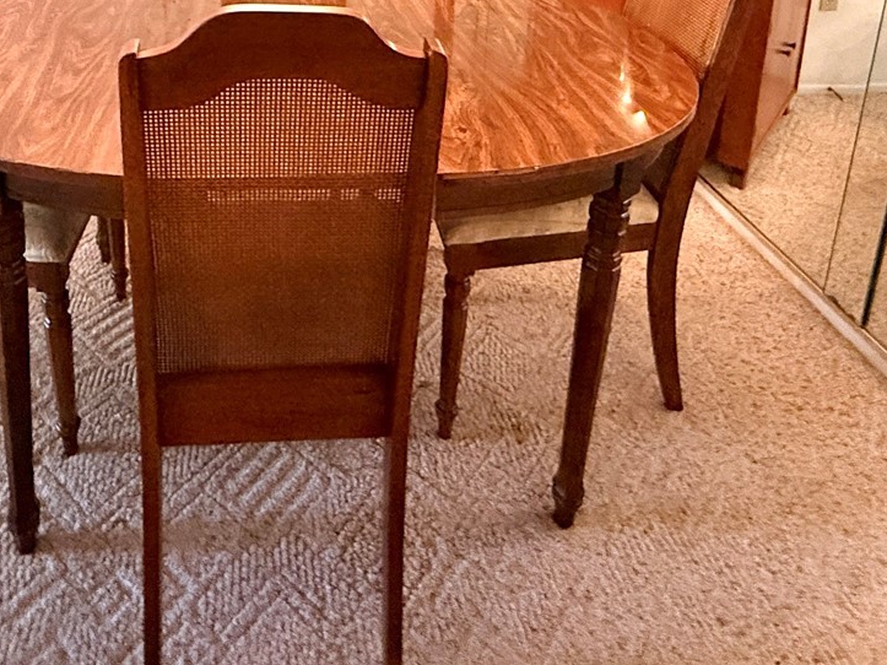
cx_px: 298
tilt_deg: -13.4
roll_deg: -1.7
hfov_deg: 57.1
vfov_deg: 38.3
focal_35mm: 31
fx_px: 794
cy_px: -52
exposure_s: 1/60
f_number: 2.2
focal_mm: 2.22
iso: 500
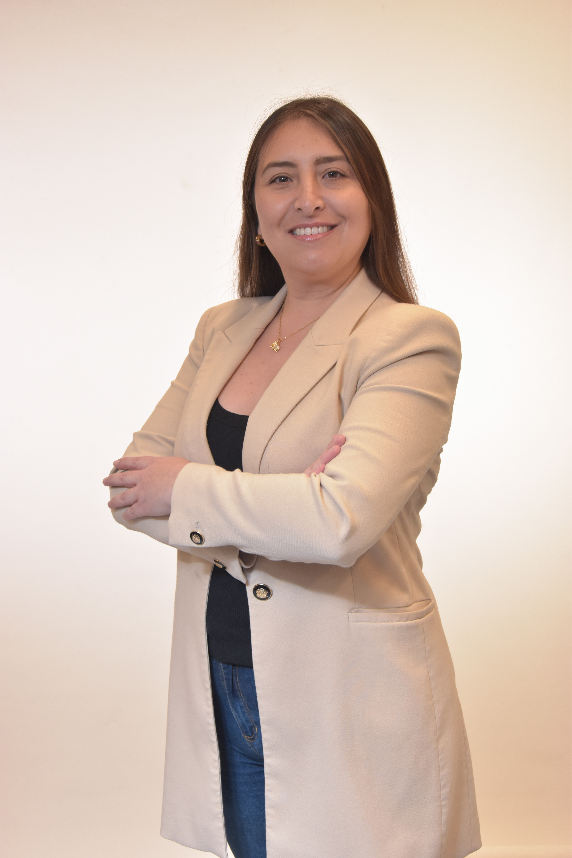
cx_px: 286
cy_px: 429
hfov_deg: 23.8
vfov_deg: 35.1
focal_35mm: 57
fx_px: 1358
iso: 800
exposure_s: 1/125
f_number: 9
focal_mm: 38
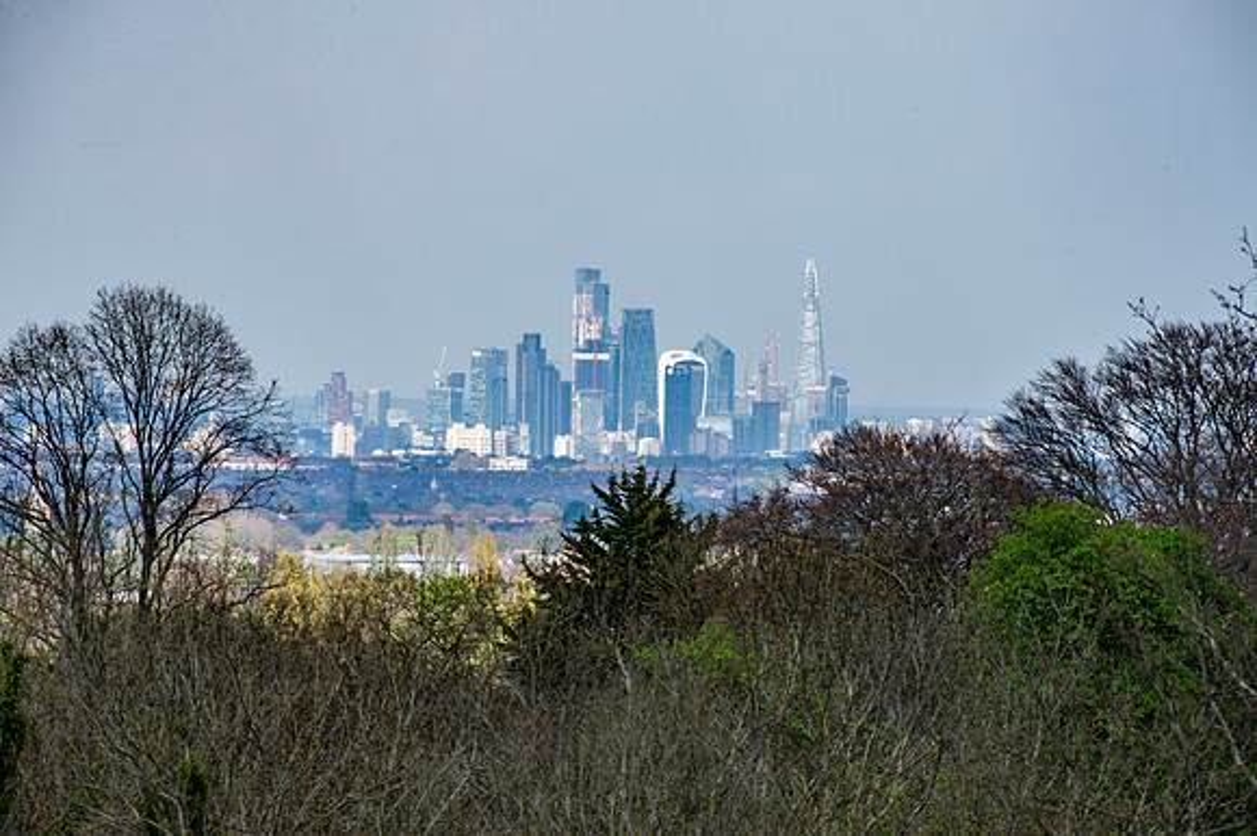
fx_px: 17565
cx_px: 628
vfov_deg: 2.7
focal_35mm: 503
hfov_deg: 4.1
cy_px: 418
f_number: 14
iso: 100
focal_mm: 500
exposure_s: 1/100
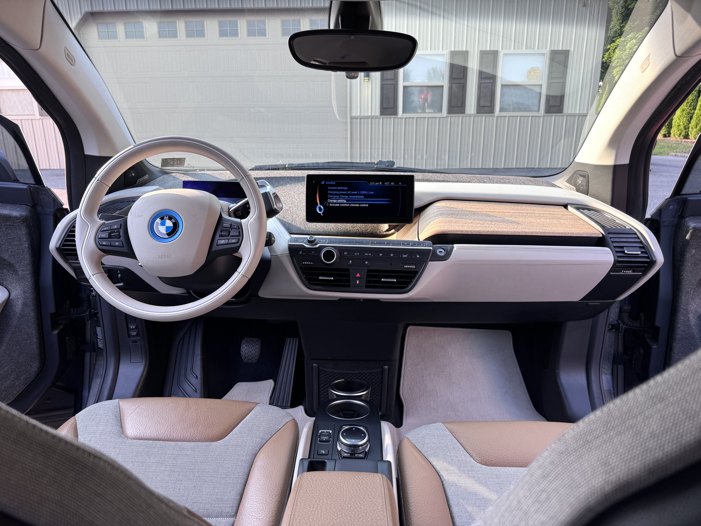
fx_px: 486
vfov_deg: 56.8
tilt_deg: -16.5
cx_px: 350
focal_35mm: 24
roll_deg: +0.7
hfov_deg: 71.6
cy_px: 263
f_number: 1.78
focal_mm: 6.76
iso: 80
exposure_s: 1/282
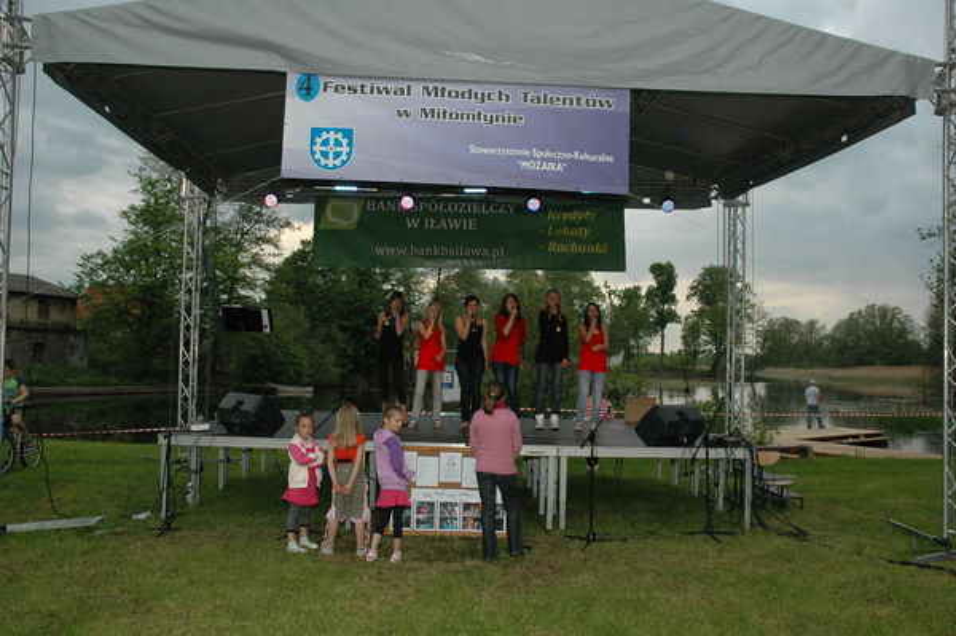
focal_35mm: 27
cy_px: 318
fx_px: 716
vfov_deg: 47.9
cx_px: 478
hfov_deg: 67.4
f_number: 7.1
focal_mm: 18
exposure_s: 1/200
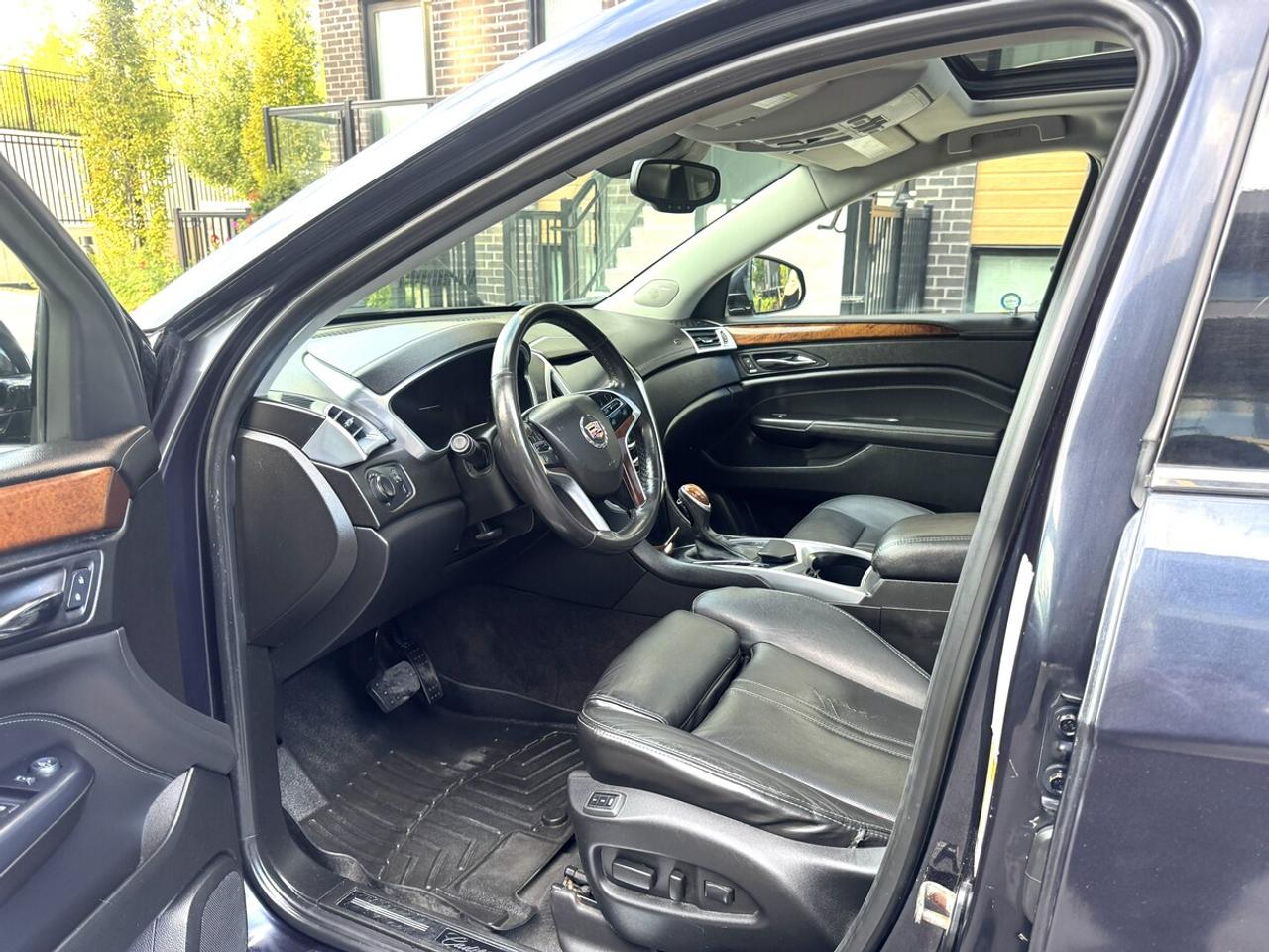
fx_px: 880
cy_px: 476
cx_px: 634
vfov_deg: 56.8
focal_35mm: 24
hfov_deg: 71.6
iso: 160
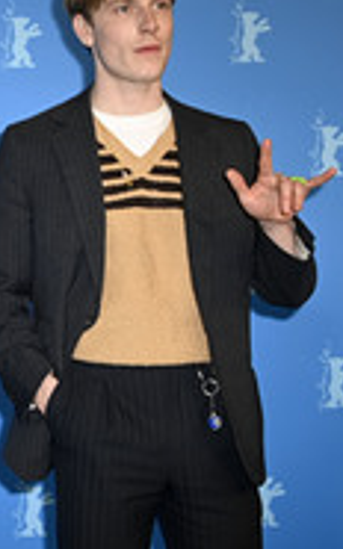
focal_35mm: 99
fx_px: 1483
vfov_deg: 21.0
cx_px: -241
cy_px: 224
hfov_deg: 12.3
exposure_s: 1/200
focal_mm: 40
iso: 800
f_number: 5.6
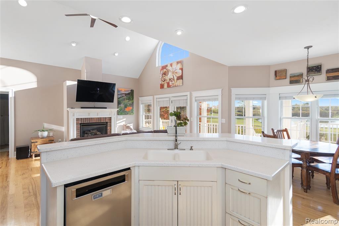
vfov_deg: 70.5
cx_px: 170
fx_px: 160
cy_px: 113
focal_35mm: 17
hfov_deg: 93.3
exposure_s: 1/40
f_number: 9
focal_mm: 17
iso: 320
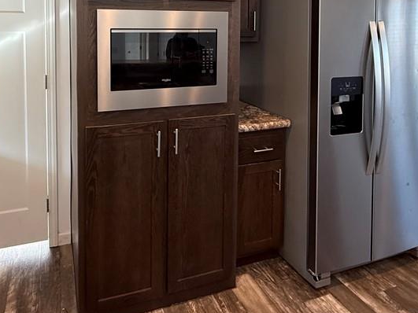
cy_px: 44
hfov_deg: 64.4
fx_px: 326
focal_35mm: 27
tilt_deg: -1.6
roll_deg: +0.1
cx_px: 157
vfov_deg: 47.3
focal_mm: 2.22
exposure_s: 1/120
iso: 320
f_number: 2.2
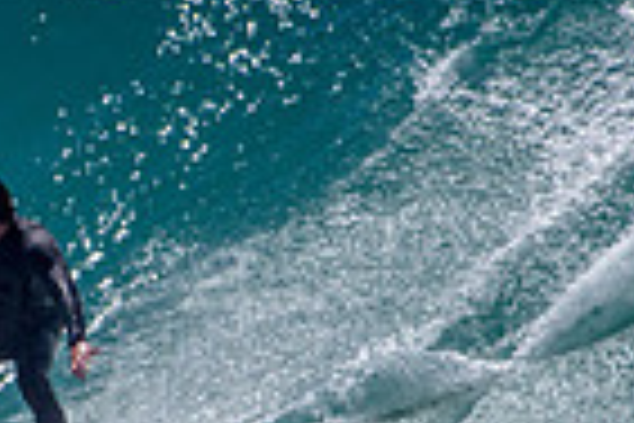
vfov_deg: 0.5
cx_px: -39
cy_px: 359
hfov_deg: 0.8
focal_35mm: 2514
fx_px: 44271
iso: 64
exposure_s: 1/2000
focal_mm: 500
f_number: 5.6
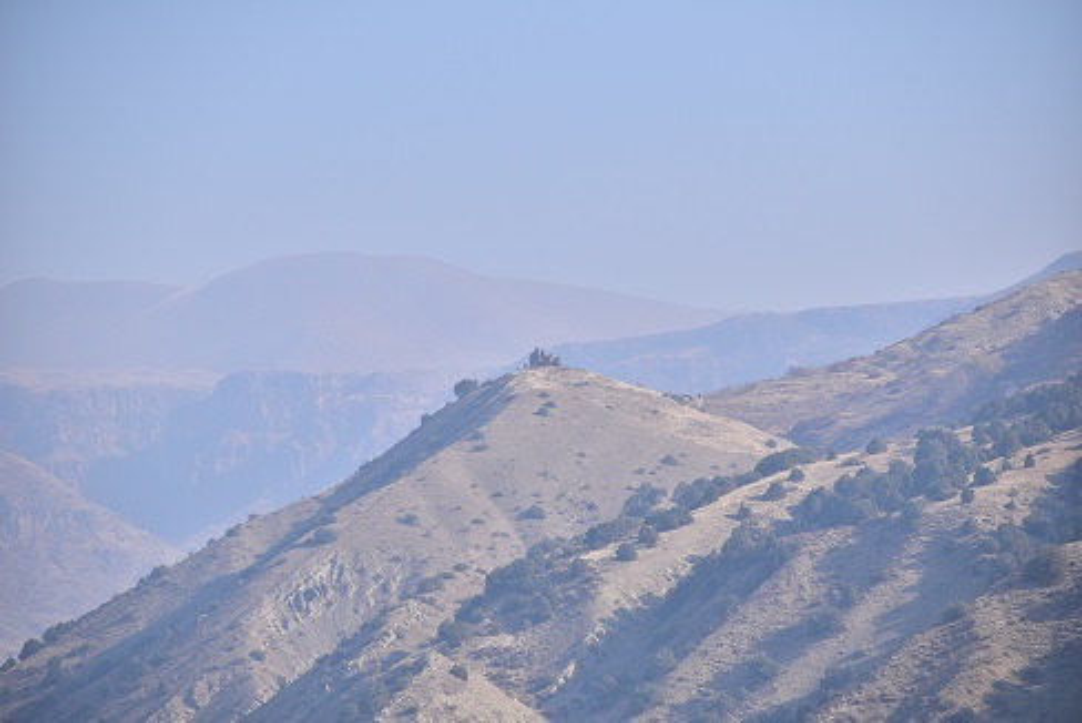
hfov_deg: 10.2
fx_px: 6090
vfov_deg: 6.8
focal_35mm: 202
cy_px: 362
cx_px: 541
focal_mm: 135
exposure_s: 1/2500
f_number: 6.3
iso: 400
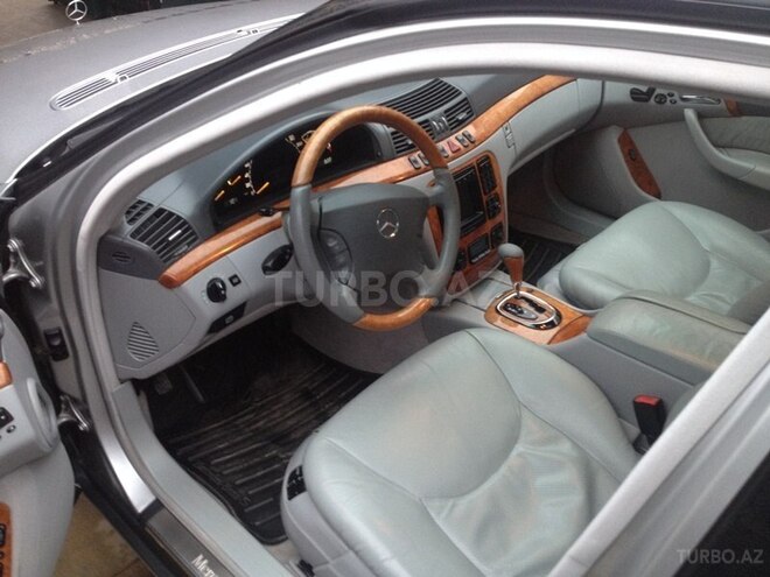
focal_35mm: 35
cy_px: 288
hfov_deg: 52.6
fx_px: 779
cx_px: 385
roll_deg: -1.1
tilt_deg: -37.8
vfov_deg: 40.7
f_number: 2.4
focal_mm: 4.28
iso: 160
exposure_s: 1/20
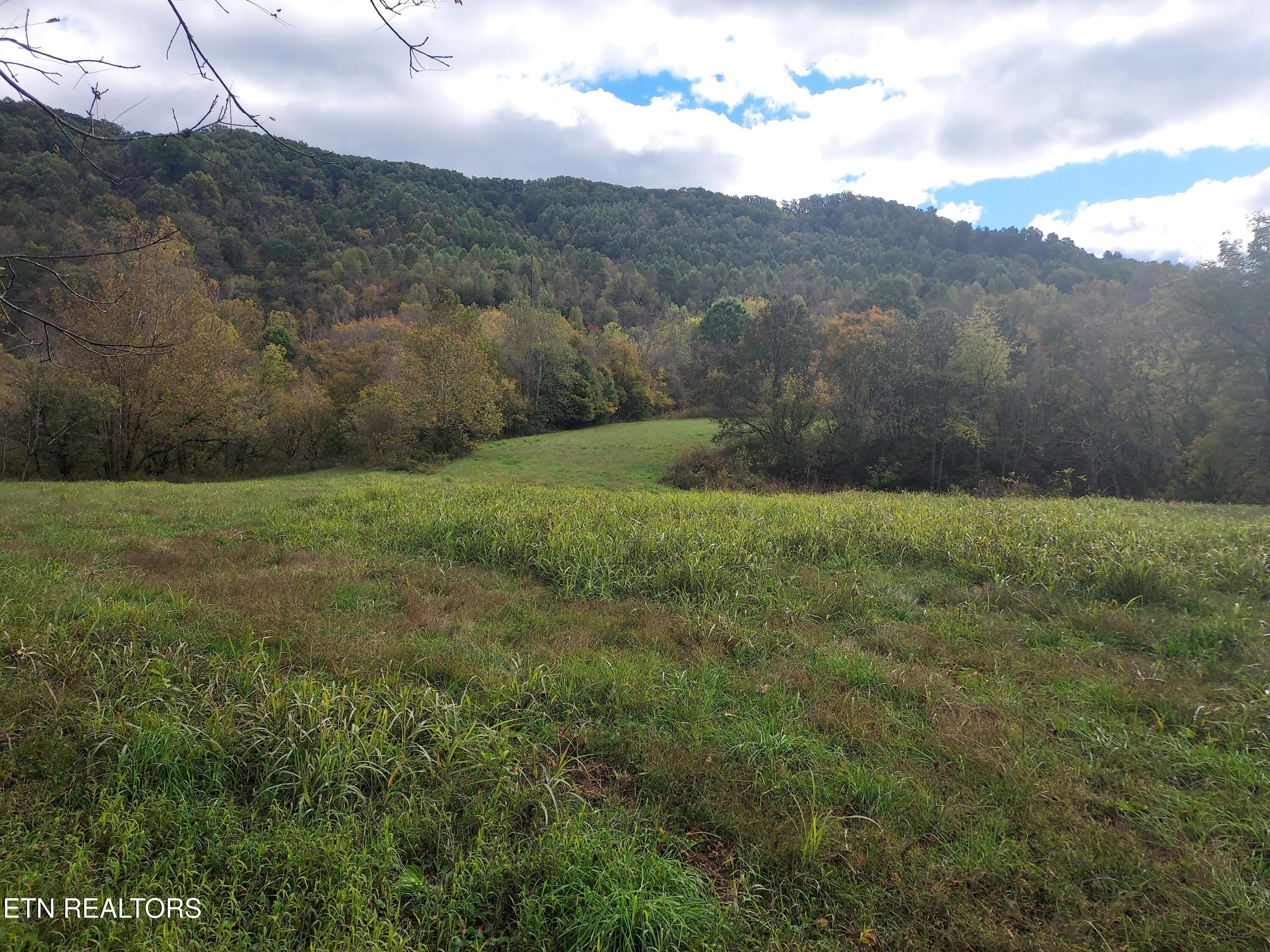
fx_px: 881
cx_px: 635
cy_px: 476
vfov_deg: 56.8
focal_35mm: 24
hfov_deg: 71.6
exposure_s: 1/727
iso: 40
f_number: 1.8
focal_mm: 4.6
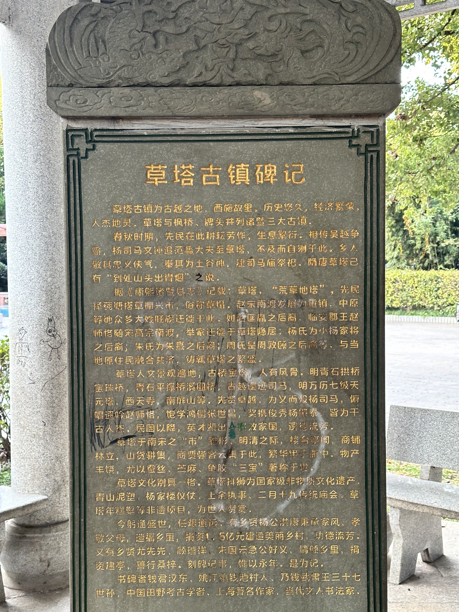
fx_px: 849
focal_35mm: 48
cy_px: 306
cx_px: 230
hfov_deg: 30.3
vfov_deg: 39.7
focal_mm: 6.86
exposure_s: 1/60
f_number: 1.78
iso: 100
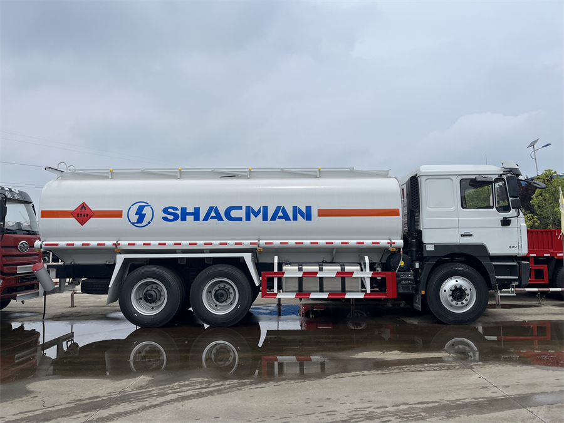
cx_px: 282
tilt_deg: +4.3
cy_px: 212
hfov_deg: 67.3
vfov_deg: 53.1
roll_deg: +0.7
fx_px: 424
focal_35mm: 26
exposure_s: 1/7353
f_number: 1.6
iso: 50
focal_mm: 5.1
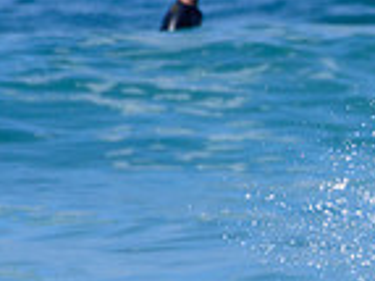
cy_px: 419
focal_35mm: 2922
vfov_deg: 0.5
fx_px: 31628
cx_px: 669
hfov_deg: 0.7
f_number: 5.6
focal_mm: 500
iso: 250
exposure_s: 1/2000
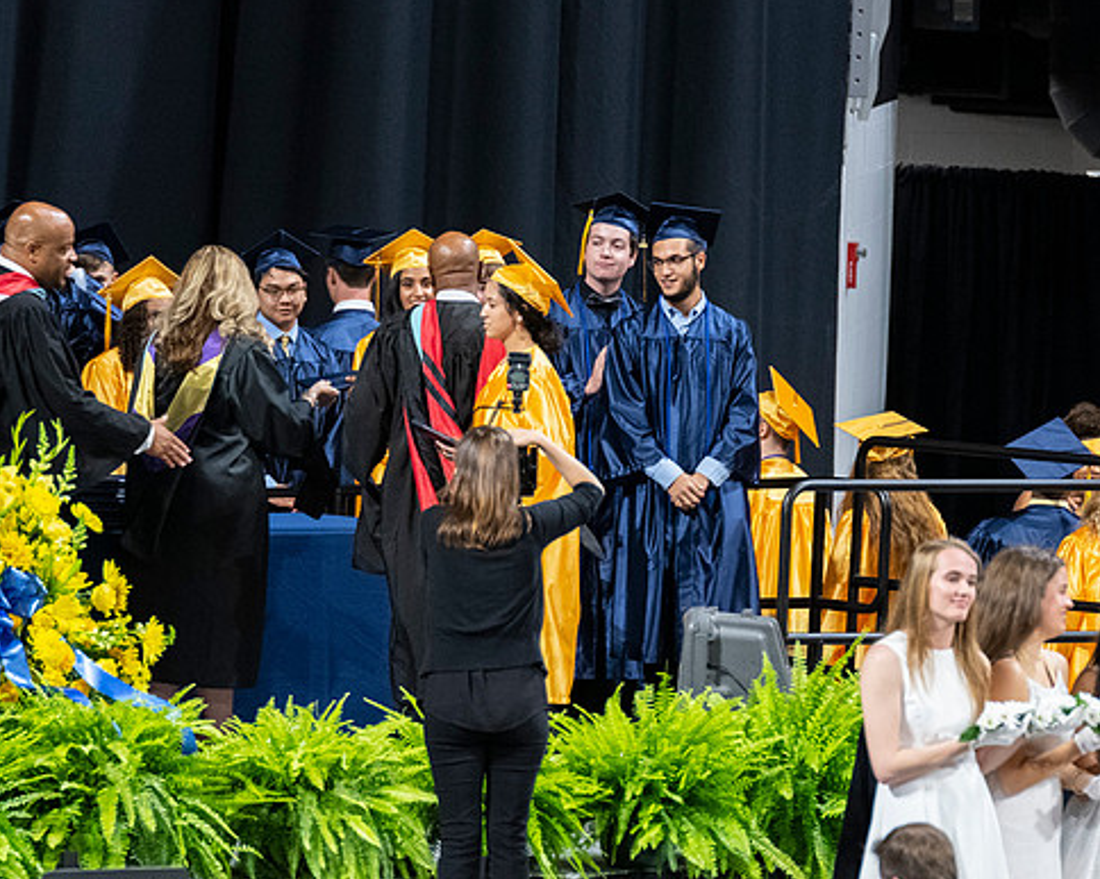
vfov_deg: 3.9
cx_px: 695
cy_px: 468
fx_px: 12922
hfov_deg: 4.9
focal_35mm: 397
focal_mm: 200
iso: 2000
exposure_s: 1/200
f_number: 4
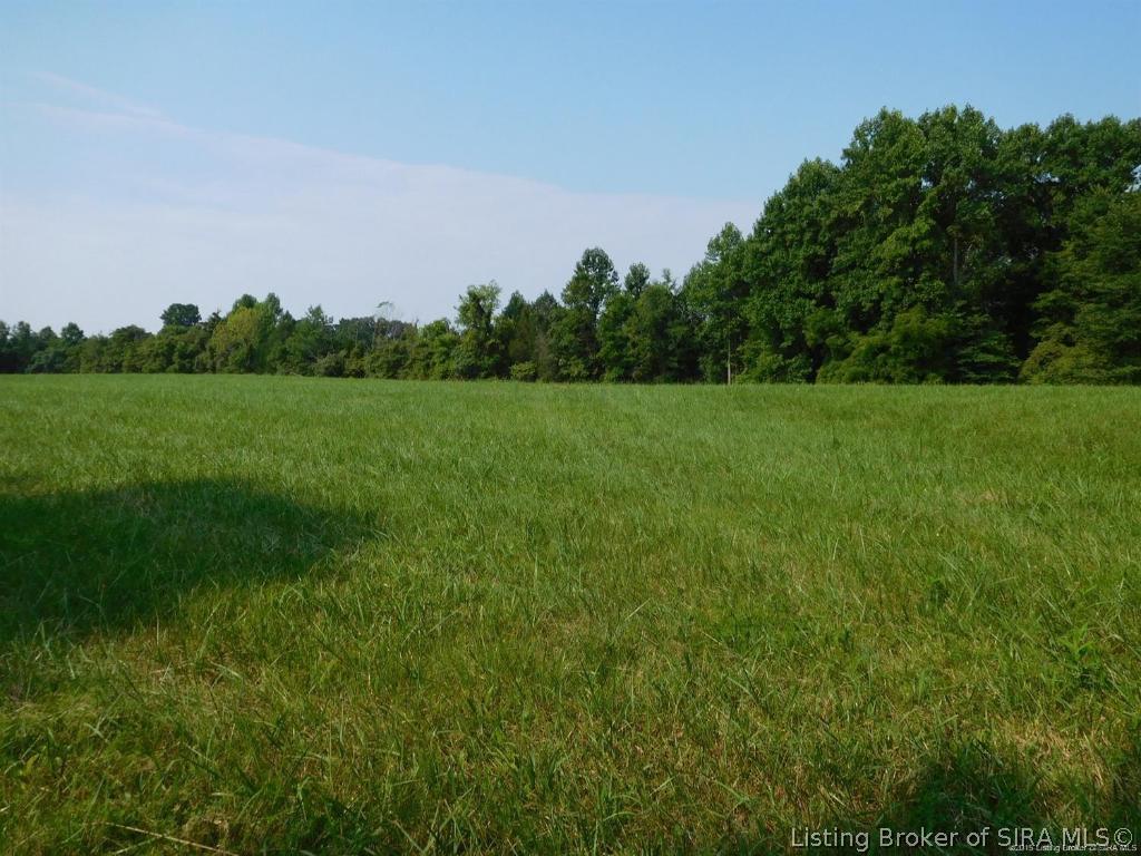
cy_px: 428
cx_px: 570
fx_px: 824
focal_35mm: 25
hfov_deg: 69.4
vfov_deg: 54.9
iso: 125
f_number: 6.8
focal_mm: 4.5
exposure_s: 1/400
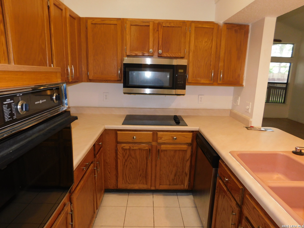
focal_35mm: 23
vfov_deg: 58.9
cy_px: 114
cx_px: 152
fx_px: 202
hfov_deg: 73.9
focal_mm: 4
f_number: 3
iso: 200
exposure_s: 1/30
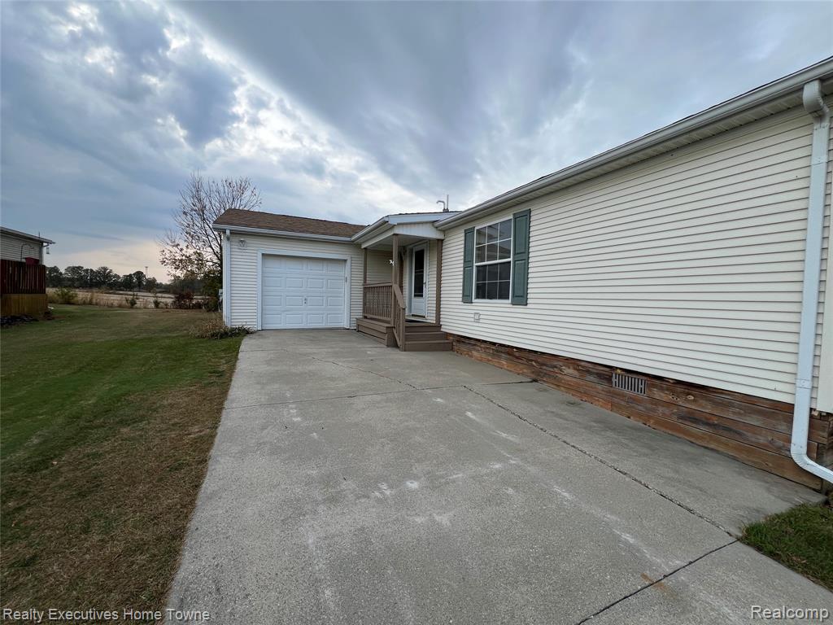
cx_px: 416
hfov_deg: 106.2
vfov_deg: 89.9
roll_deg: -1.3
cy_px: 312
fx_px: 313
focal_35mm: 13
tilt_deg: -3.0
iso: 32
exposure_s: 1/595
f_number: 1.8
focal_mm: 1.57
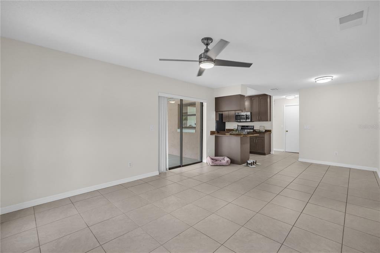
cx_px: 190
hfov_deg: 96.8
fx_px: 169
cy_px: 126
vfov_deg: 73.7
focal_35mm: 16
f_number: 4
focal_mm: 16
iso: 200
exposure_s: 1/160
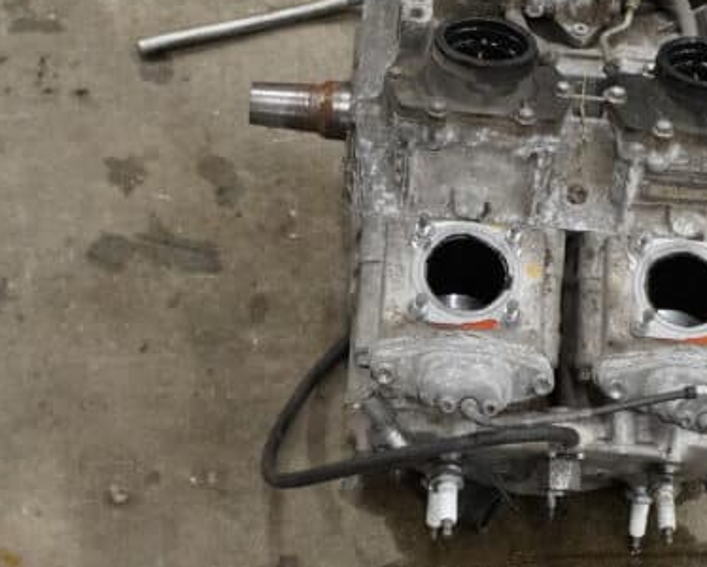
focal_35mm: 77
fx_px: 1613
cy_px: 258
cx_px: 643
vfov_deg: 19.9
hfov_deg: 24.0
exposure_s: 1/60
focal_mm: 20
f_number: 5
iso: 1000
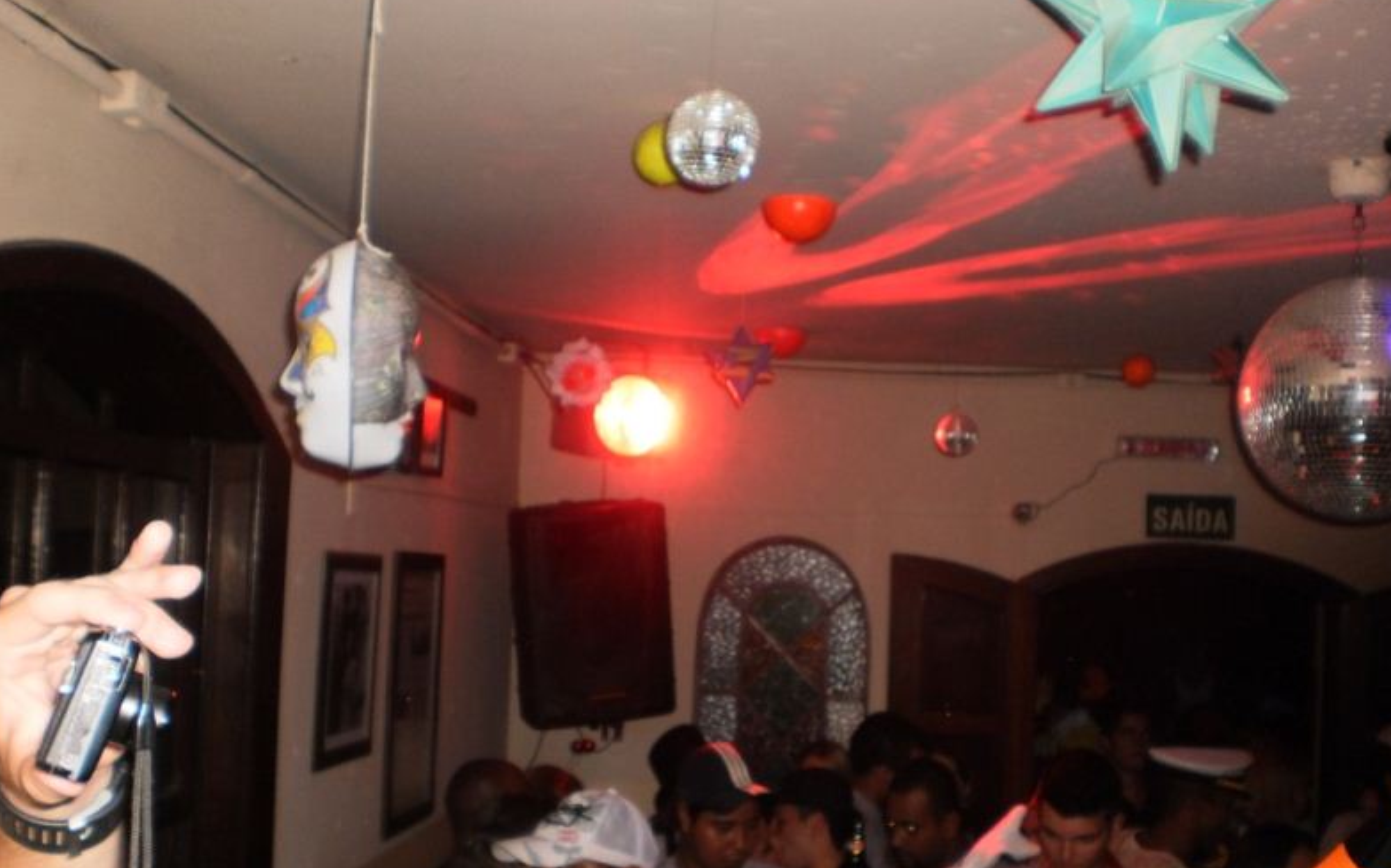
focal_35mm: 39
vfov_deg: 32.7
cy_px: 508
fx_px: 1478
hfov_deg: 50.4
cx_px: 696
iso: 160
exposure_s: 1/30
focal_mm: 6.3
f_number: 3.1
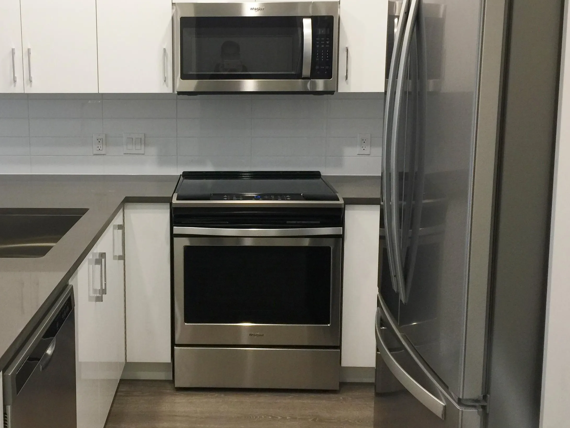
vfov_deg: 35.0
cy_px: 164
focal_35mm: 41
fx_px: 675
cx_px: 205
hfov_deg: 45.3
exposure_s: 1/30
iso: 50
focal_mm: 4.15
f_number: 2.2
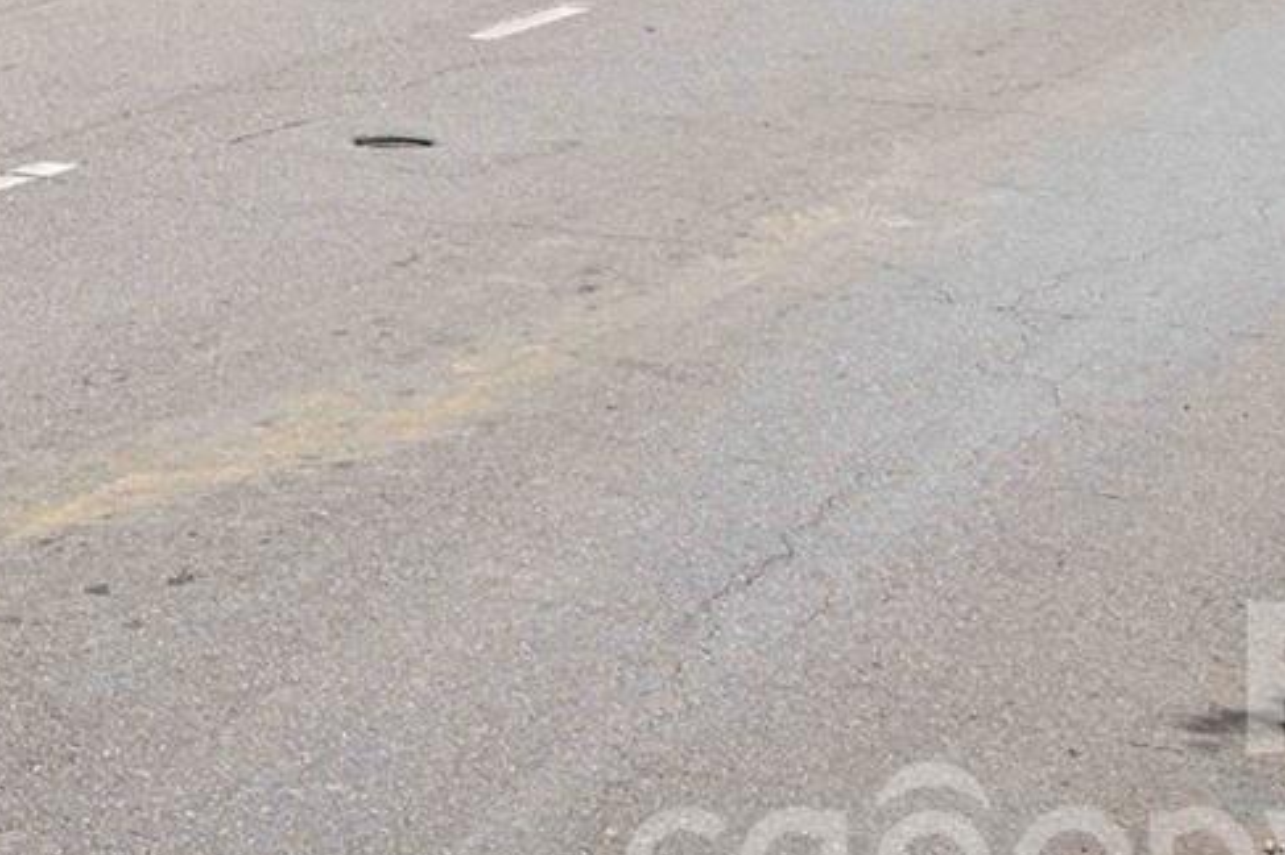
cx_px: -586
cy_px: -703
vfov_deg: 12.3
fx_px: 3603
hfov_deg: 18.2
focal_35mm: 101
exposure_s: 1/800
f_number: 8
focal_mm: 24
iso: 125
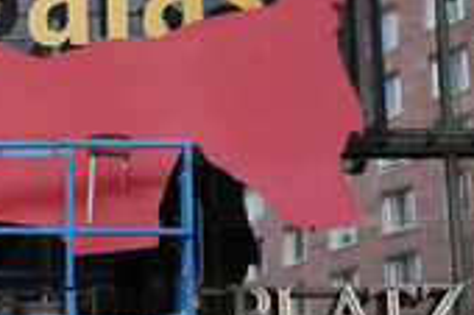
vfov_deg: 10.8
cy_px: 148
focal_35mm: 127
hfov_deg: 15.4
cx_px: -149
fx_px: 1671
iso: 640
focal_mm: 48
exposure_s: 1/160
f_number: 5.6
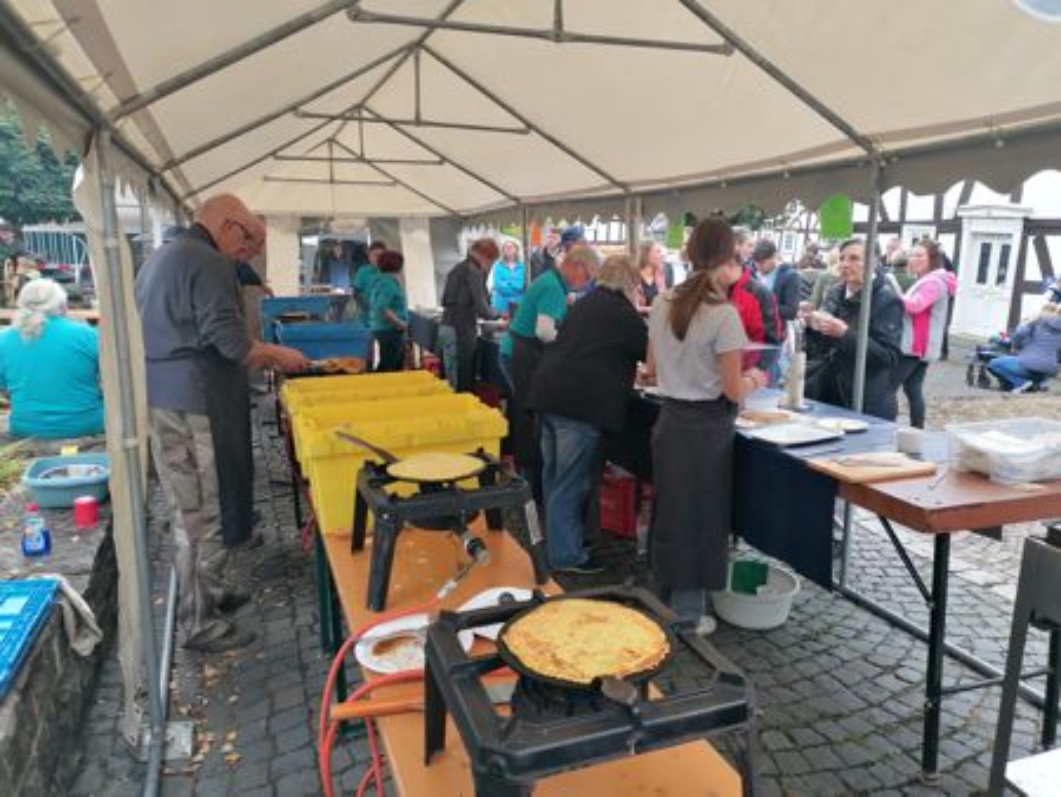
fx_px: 828
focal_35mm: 27
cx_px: 530
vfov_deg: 51.4
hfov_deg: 65.3
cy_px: 398
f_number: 1.8
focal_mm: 4.75
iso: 50
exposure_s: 1/261
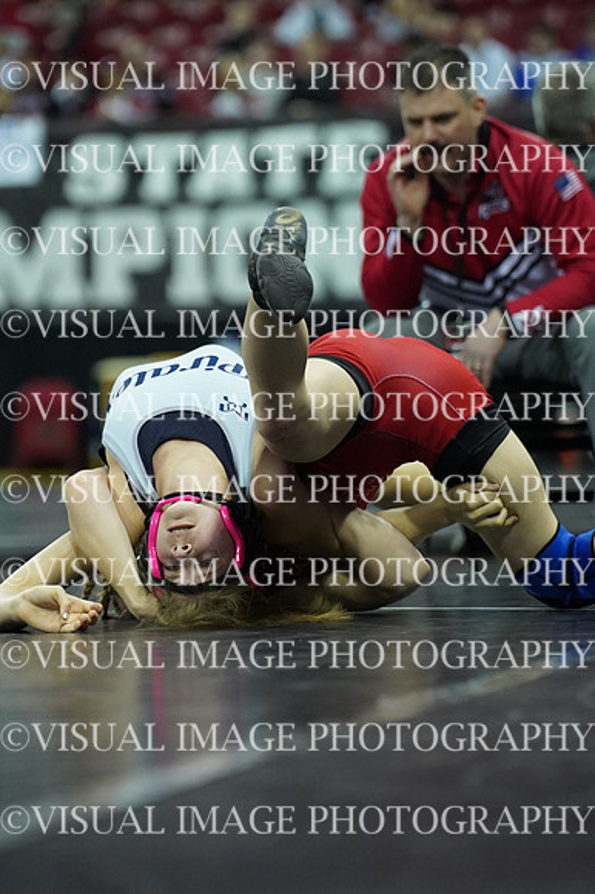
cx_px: 298
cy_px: 447
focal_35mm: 225
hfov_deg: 6.1
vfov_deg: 9.2
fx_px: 5584
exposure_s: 1/1250
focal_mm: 150
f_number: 2.8
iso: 6400
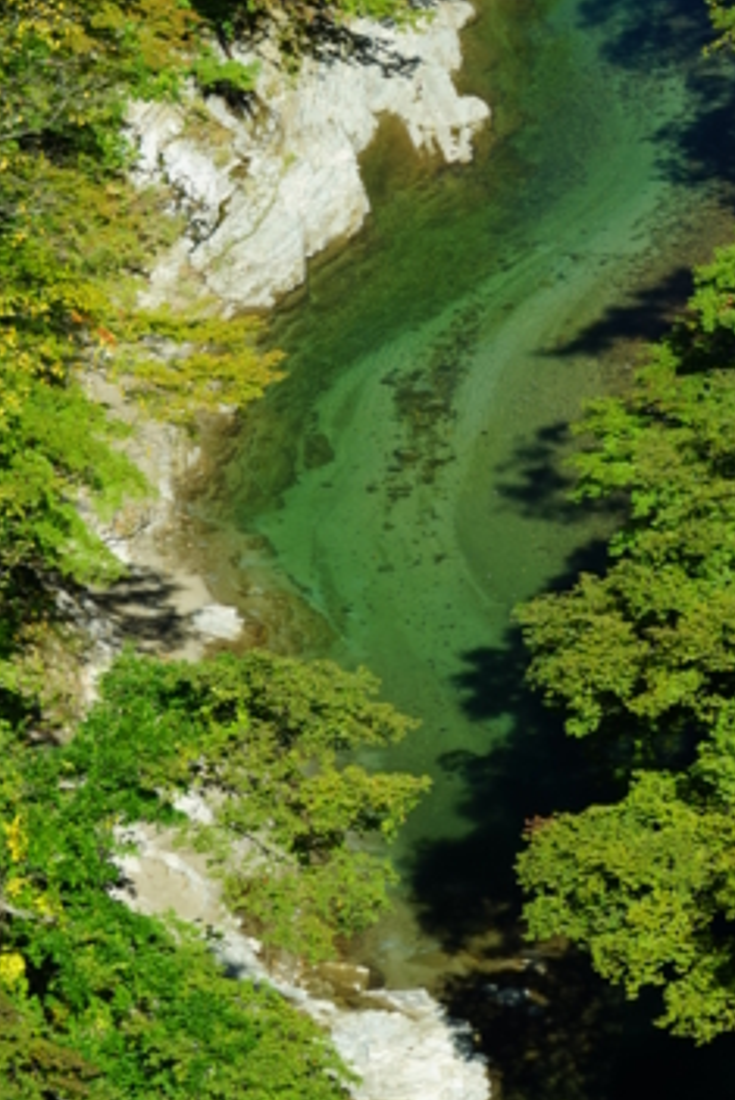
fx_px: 5904
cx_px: 610
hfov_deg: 7.1
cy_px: -34
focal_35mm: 193
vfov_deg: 10.6
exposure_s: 1/100
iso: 100
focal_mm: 85
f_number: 6.3
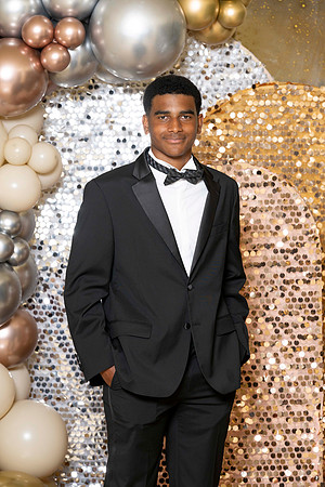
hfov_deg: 9.5
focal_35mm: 145
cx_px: 162
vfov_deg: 14.2
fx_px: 1963
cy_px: 244
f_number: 5.6
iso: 250
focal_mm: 145
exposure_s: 1/200
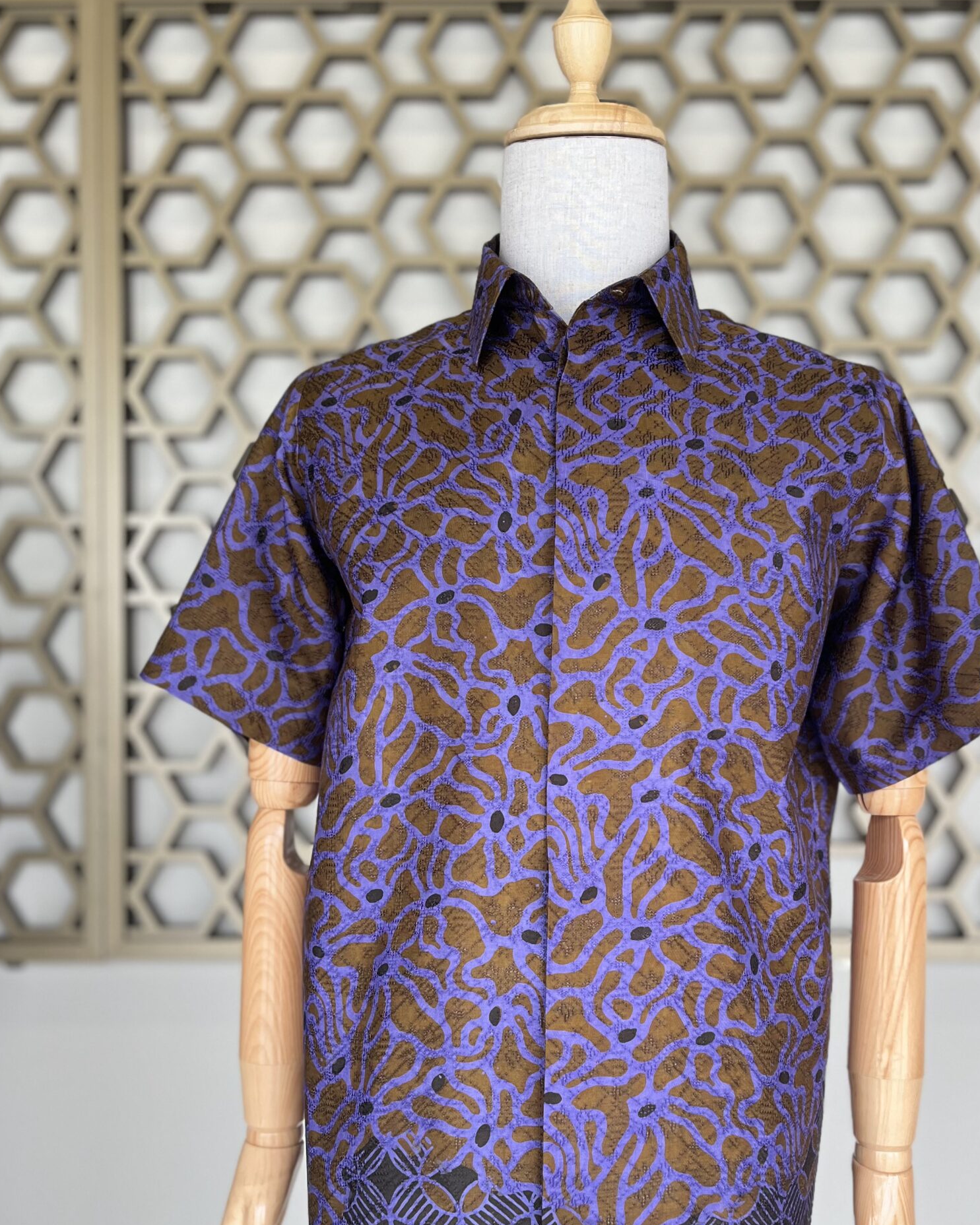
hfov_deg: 42.0
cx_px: 586
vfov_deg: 51.3
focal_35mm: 35
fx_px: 1269
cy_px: 704
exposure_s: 1/121
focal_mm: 5.1
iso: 125
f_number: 1.6
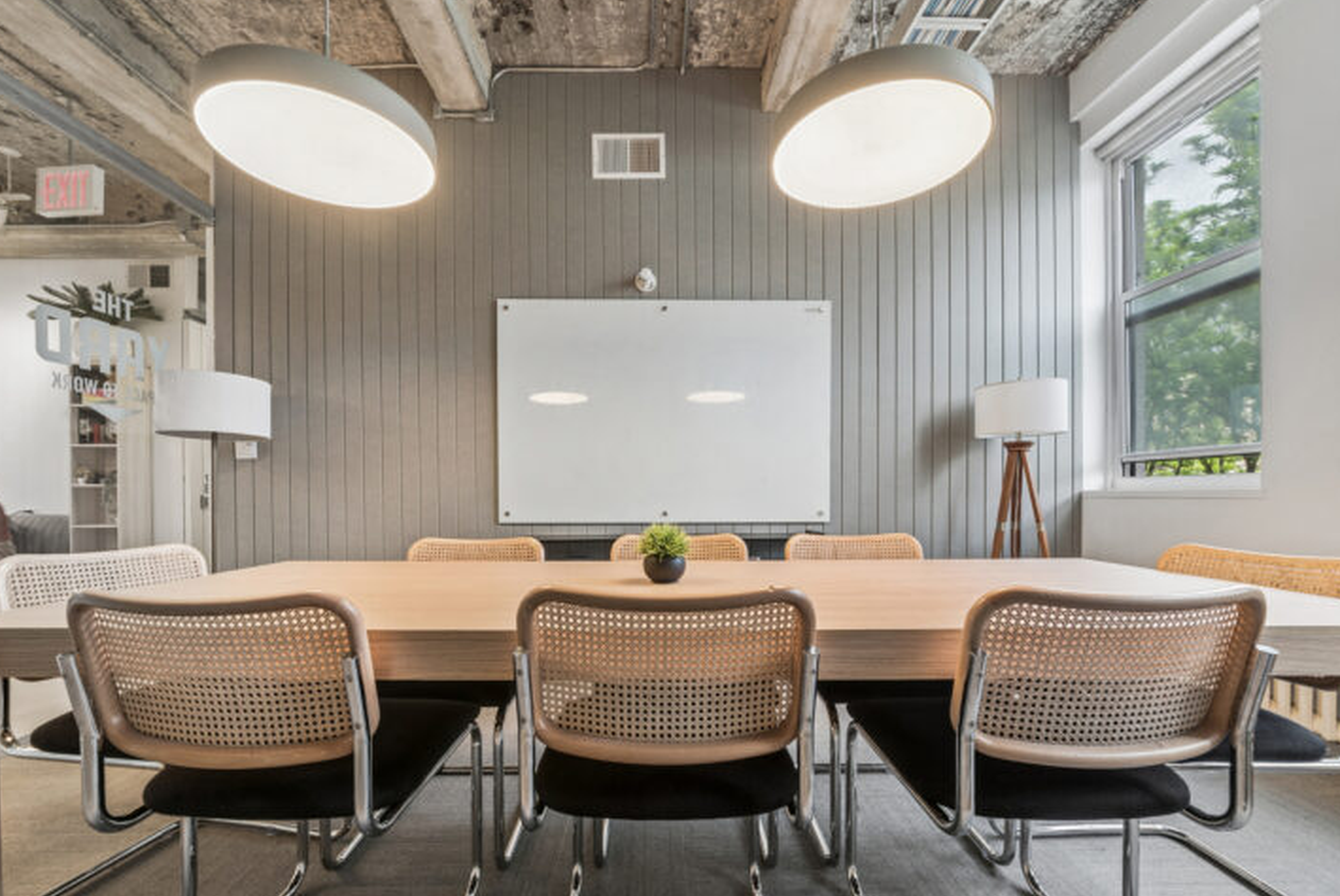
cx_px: 654
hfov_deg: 108.3
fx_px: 484
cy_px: 458
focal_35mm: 13
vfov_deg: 85.5
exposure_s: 1/3.33
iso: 100
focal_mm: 12
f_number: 11
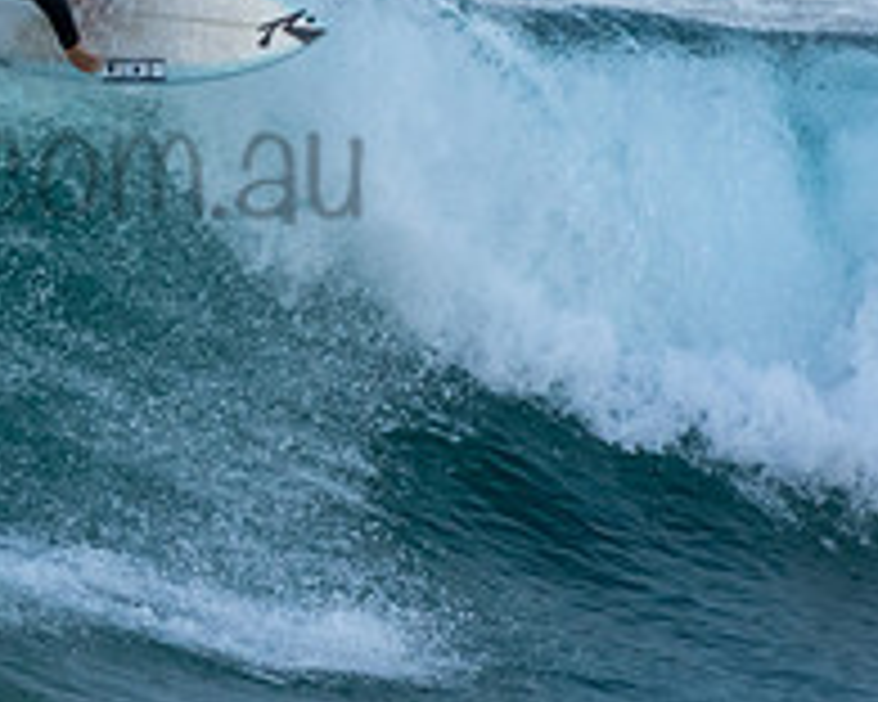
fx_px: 54284
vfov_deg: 0.7
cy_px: 115
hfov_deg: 0.9
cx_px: -113
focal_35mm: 2089
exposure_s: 1/1250
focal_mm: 500
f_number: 5.6
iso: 1400
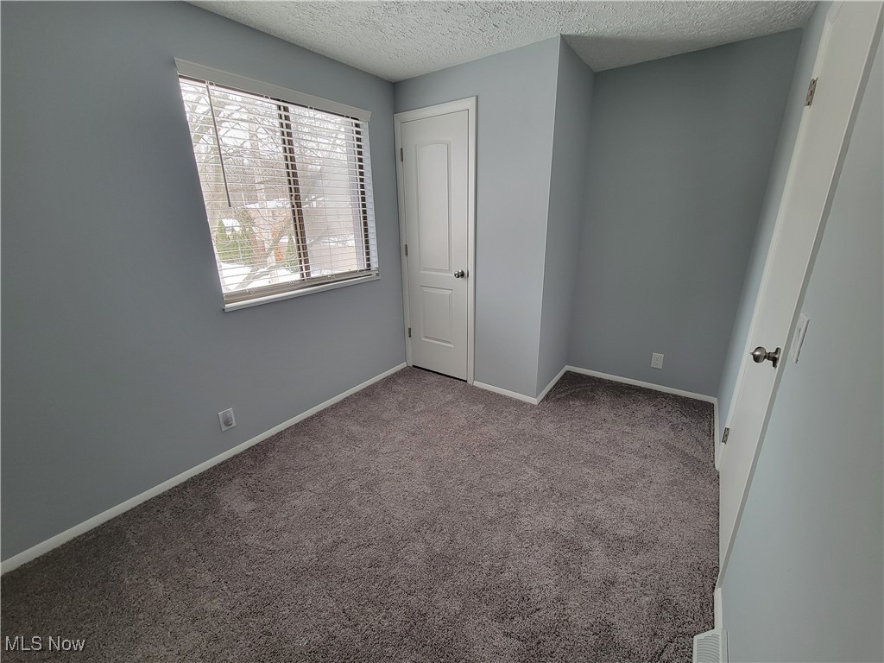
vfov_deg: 89.9
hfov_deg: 106.2
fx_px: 332
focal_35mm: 13
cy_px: 332
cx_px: 442
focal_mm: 2.2
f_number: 2.2
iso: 125
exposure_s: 1/60
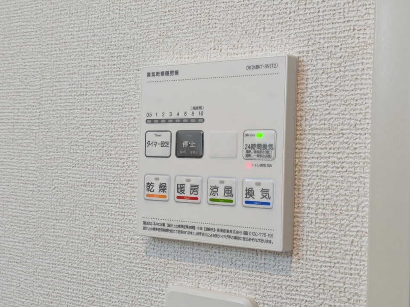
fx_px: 604
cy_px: 154
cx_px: 205
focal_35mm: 51
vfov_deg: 28.6
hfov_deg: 37.5
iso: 161
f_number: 1.89
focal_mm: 5.43
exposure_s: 1/50
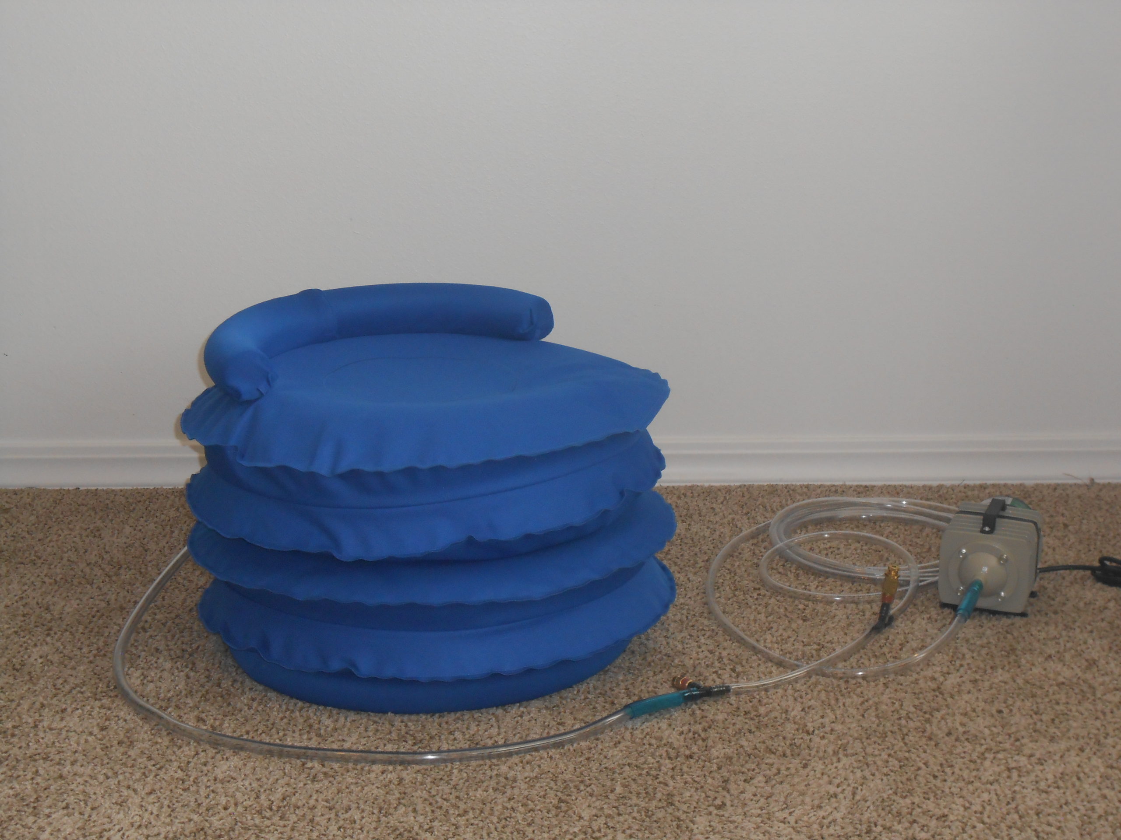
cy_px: 420
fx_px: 2040
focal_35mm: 63
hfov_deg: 30.7
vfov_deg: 23.3
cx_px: 560
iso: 250
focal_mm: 11.3
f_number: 5.6
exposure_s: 1/60
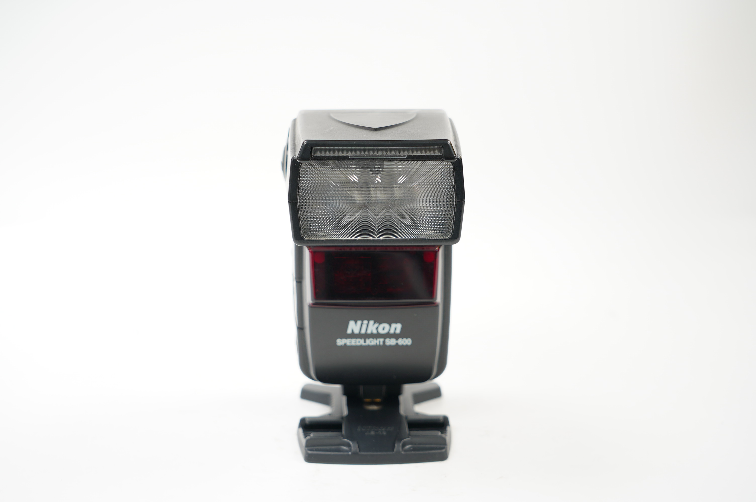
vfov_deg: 23.7
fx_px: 1196
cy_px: 251
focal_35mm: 57
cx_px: 378
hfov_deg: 35.1
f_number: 6.3
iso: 200
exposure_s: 1/5
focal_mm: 57
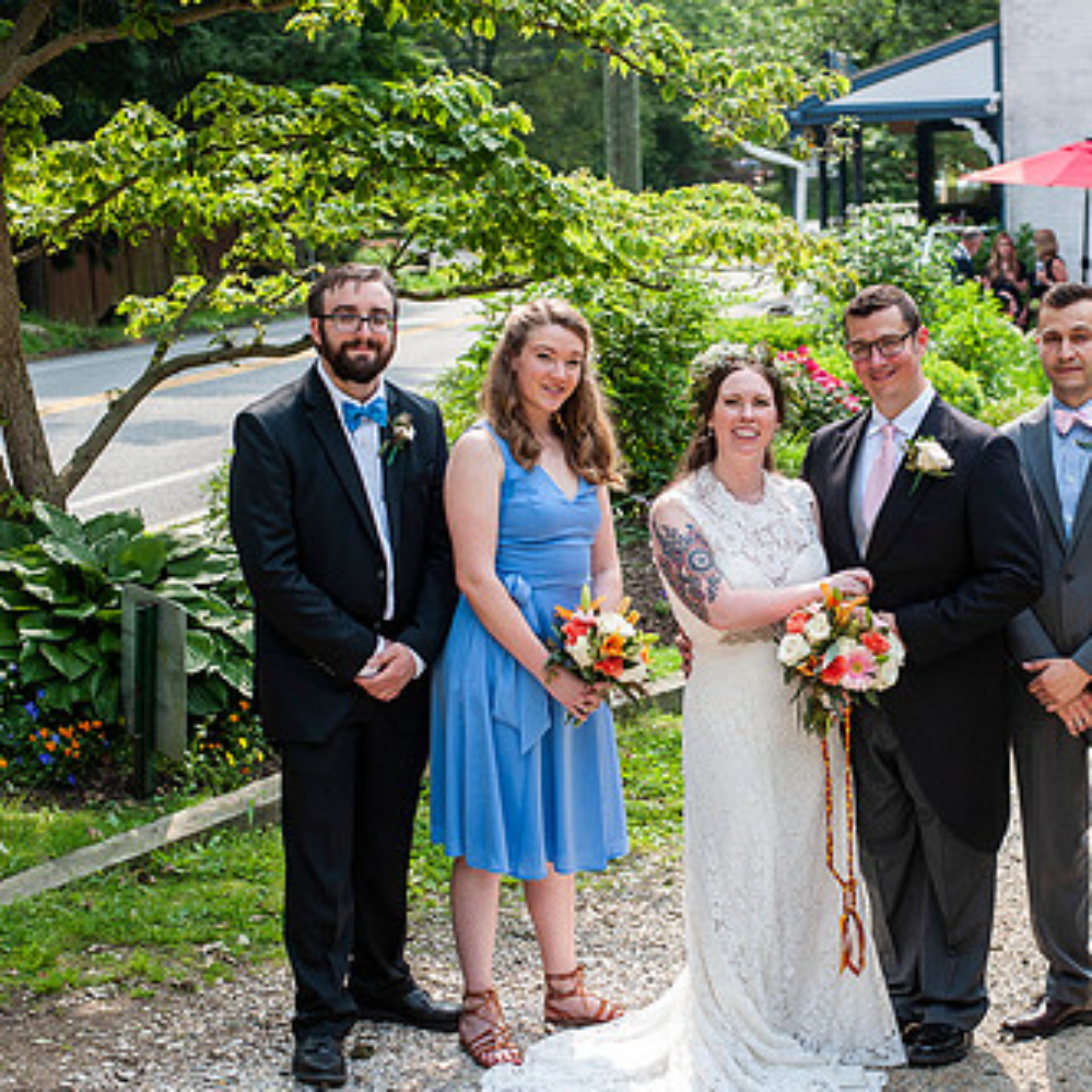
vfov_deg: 23.4
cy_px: 574
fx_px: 2641
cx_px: 823
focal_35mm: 74
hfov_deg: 23.1
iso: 320
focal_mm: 50
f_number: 4
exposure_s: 1/800
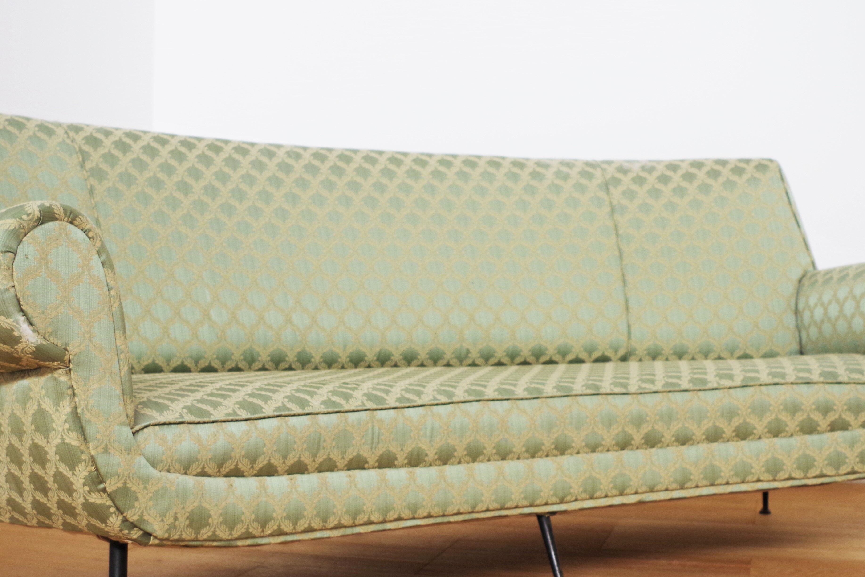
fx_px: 1177
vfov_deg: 27.5
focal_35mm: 49
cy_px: 285
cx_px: 428
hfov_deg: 40.3
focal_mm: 20
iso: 400
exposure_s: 1/60
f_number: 4
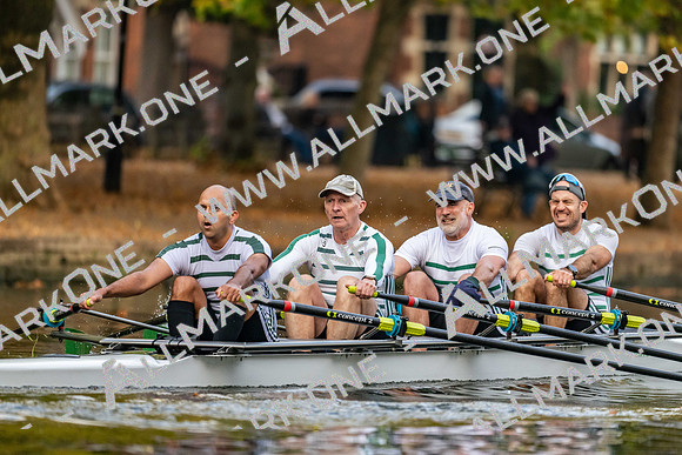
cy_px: 228
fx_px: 7579
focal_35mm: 400
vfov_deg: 3.4
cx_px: 341
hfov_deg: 5.2
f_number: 4.5
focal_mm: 400
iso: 3200
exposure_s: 1/2500
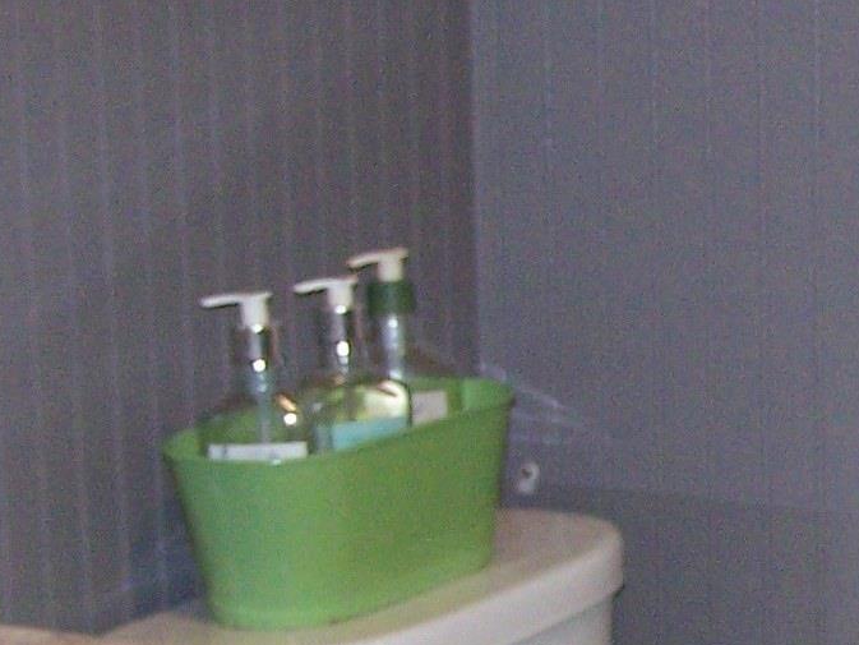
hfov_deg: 12.0
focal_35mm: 160
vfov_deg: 9.3
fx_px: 3971
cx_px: 1144
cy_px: 520
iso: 160
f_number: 2.8
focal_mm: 6.3
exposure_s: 1/60
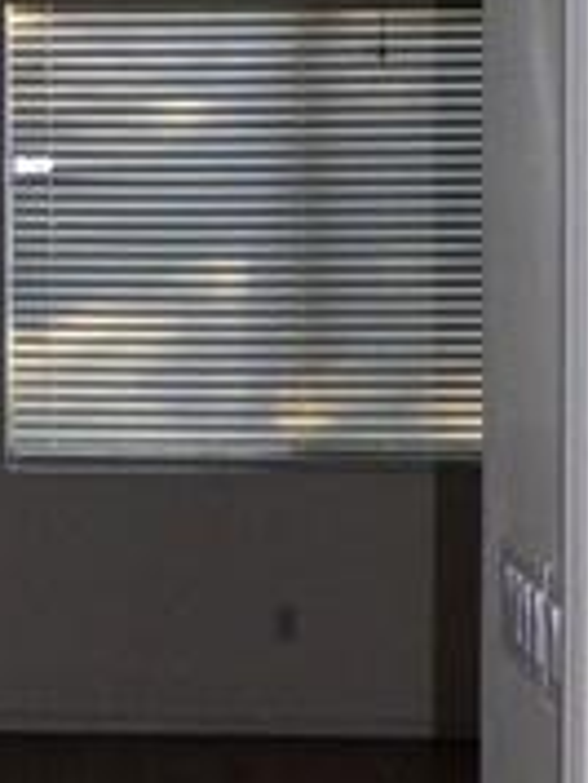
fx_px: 2126
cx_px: -119
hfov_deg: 15.2
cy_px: 261
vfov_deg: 20.8
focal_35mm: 94
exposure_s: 1/60
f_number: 3.2
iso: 200
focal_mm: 4.7
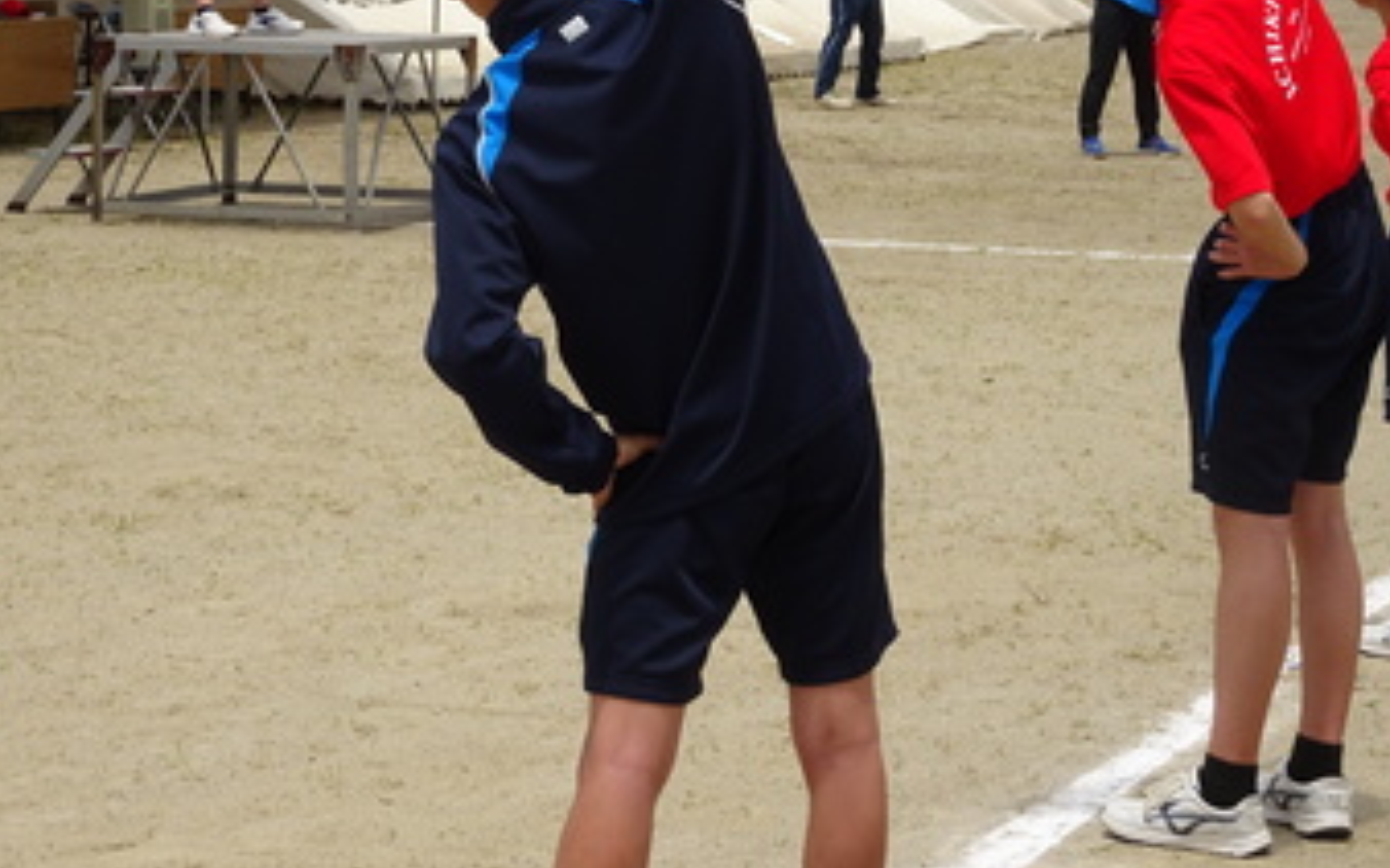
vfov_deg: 10.4
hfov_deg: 16.7
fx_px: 4734
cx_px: 551
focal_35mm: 125
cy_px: 132
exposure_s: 1/640
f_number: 5
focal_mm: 14.12
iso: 80
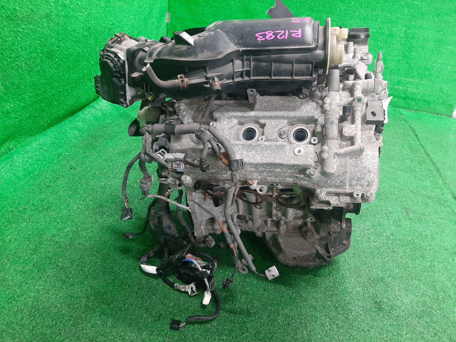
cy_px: 171
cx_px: 228
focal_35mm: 26
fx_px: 343
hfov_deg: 67.3
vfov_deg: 53.1
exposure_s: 1/50
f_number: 1.7
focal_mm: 3.93
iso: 176
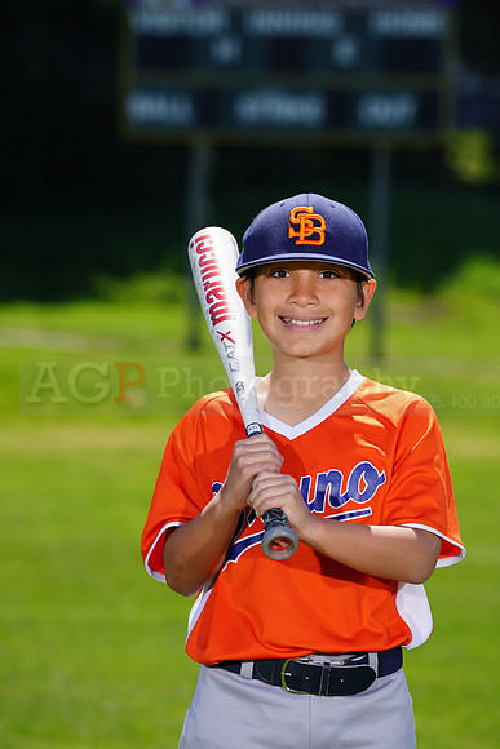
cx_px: 250
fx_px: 5392
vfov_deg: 7.9
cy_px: 374
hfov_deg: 5.3
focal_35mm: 259
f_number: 8
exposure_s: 1/250
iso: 100
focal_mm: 259
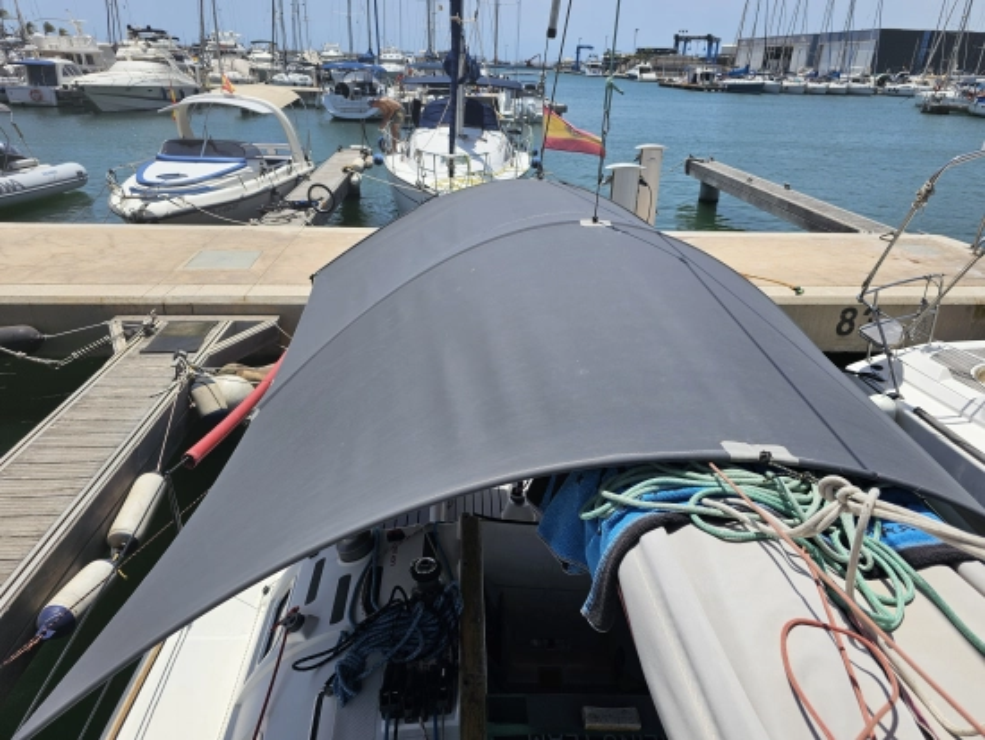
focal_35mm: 23
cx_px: 492
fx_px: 655
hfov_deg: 73.9
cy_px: 370
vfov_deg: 58.9
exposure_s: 1/1225
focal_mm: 6.3
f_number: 1.7
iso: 10
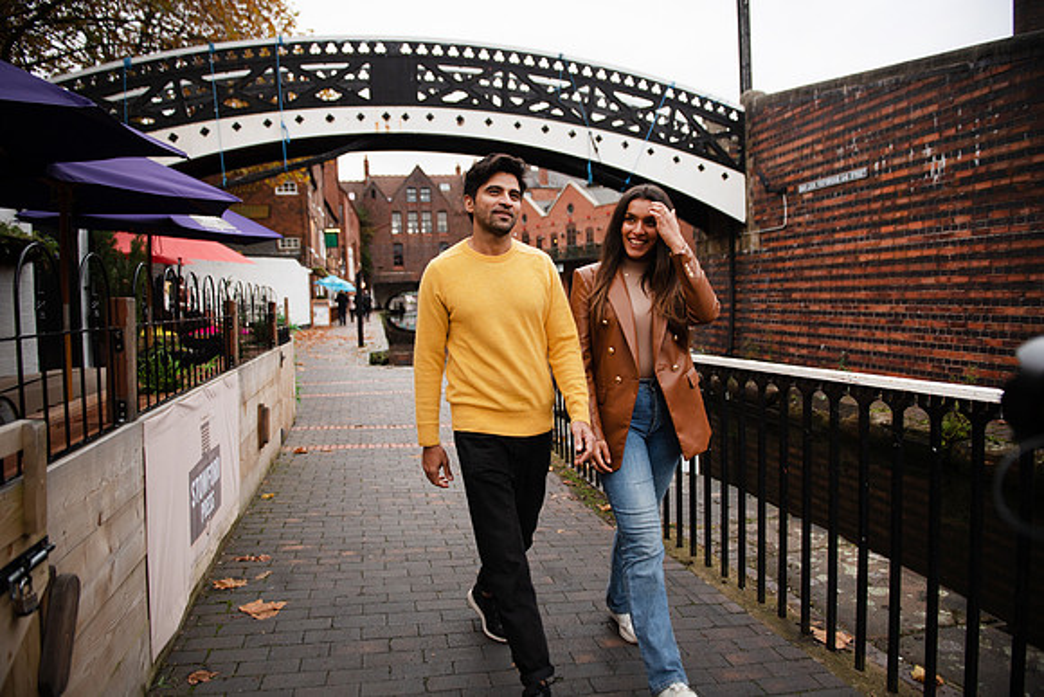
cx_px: 522
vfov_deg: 53.2
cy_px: 348
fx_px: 696
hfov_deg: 73.7
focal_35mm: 24
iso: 320
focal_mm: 24
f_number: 2.8
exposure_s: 1/320
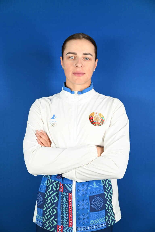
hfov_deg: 31.9
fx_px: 271
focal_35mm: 42
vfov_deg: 46.4
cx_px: 78
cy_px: 116
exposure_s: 1/60
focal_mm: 42
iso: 500
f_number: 4.8
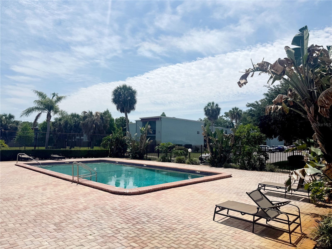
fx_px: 230
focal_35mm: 24
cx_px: 166
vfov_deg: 56.8
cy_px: 124
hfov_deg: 71.6
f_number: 1.78
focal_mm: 6.76
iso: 80
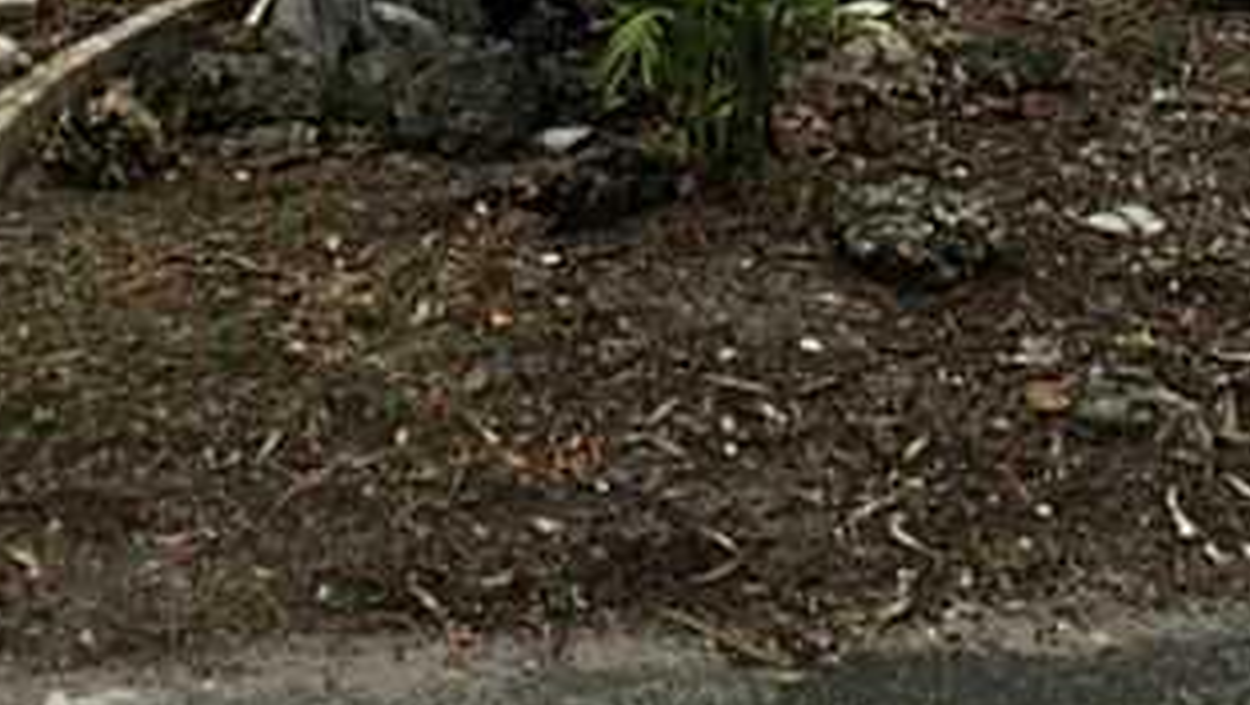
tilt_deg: -4.5
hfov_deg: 26.1
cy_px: -348
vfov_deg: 14.0
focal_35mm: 81
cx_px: 449
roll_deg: -1.7
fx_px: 2687
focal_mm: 4.15
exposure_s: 1/1041
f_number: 2.2
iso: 32
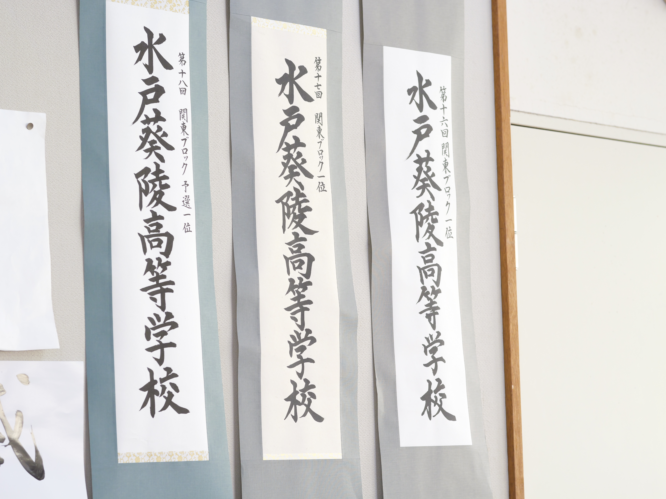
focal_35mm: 112
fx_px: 2155
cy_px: 250
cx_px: 333
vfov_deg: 13.2
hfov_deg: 17.6
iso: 400
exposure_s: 1/100
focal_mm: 56
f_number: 3
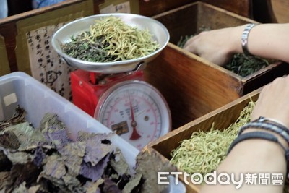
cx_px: 144
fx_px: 474
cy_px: 96
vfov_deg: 23.0
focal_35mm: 59
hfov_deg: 33.9
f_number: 3.6
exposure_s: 1/30
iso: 2000
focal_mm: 39
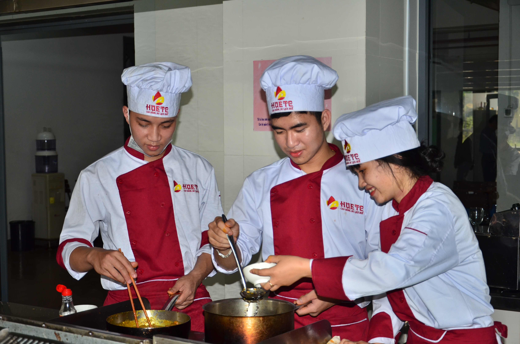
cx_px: 260
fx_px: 865
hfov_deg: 33.5
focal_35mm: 60
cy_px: 172
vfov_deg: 22.5
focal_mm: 40
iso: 400
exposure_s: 1/250
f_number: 4.5
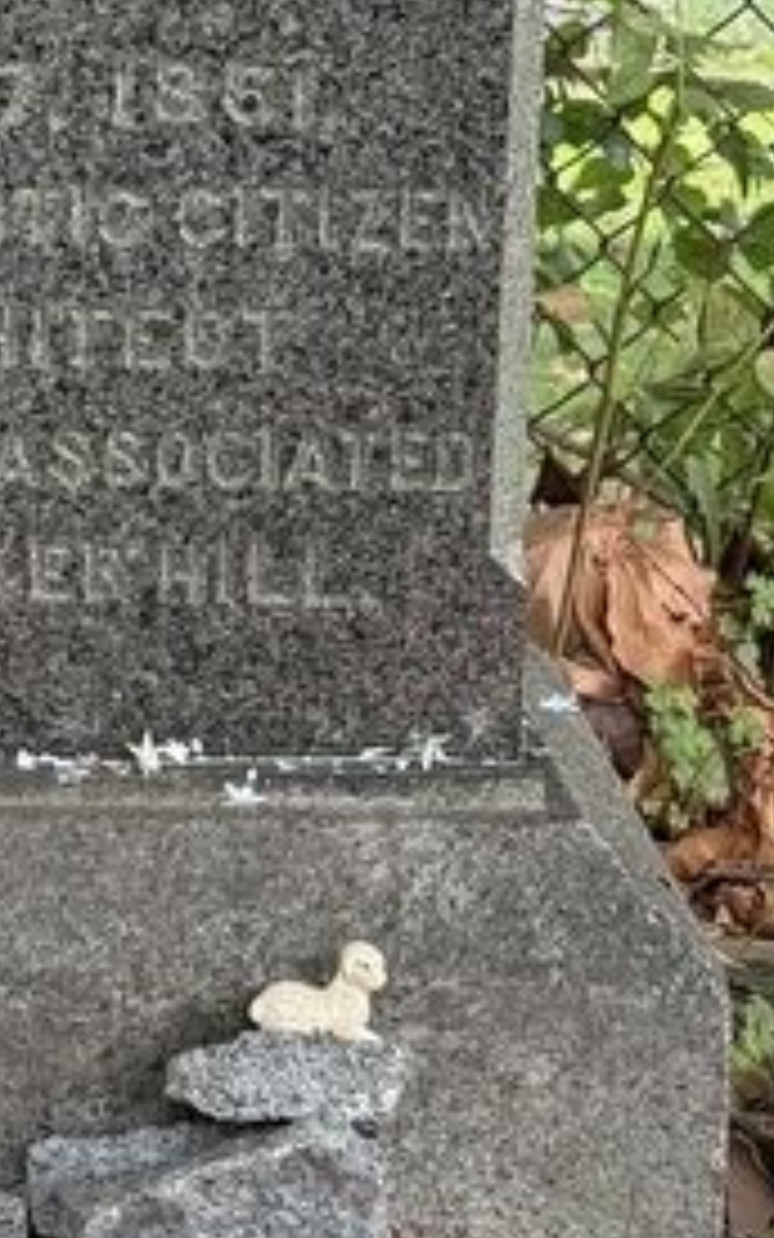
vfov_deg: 13.9
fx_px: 4992
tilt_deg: -8.6
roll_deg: -3.5
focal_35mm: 148
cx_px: -549
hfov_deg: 8.6
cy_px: -36
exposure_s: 1/208
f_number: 1.78
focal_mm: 6.76
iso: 160
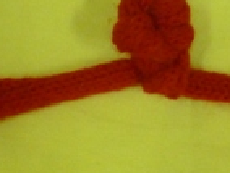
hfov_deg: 20.0
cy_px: 149
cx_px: 133
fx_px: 652
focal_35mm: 98
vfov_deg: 15.0
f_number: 3.3
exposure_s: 1/25
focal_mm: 5.2
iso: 800
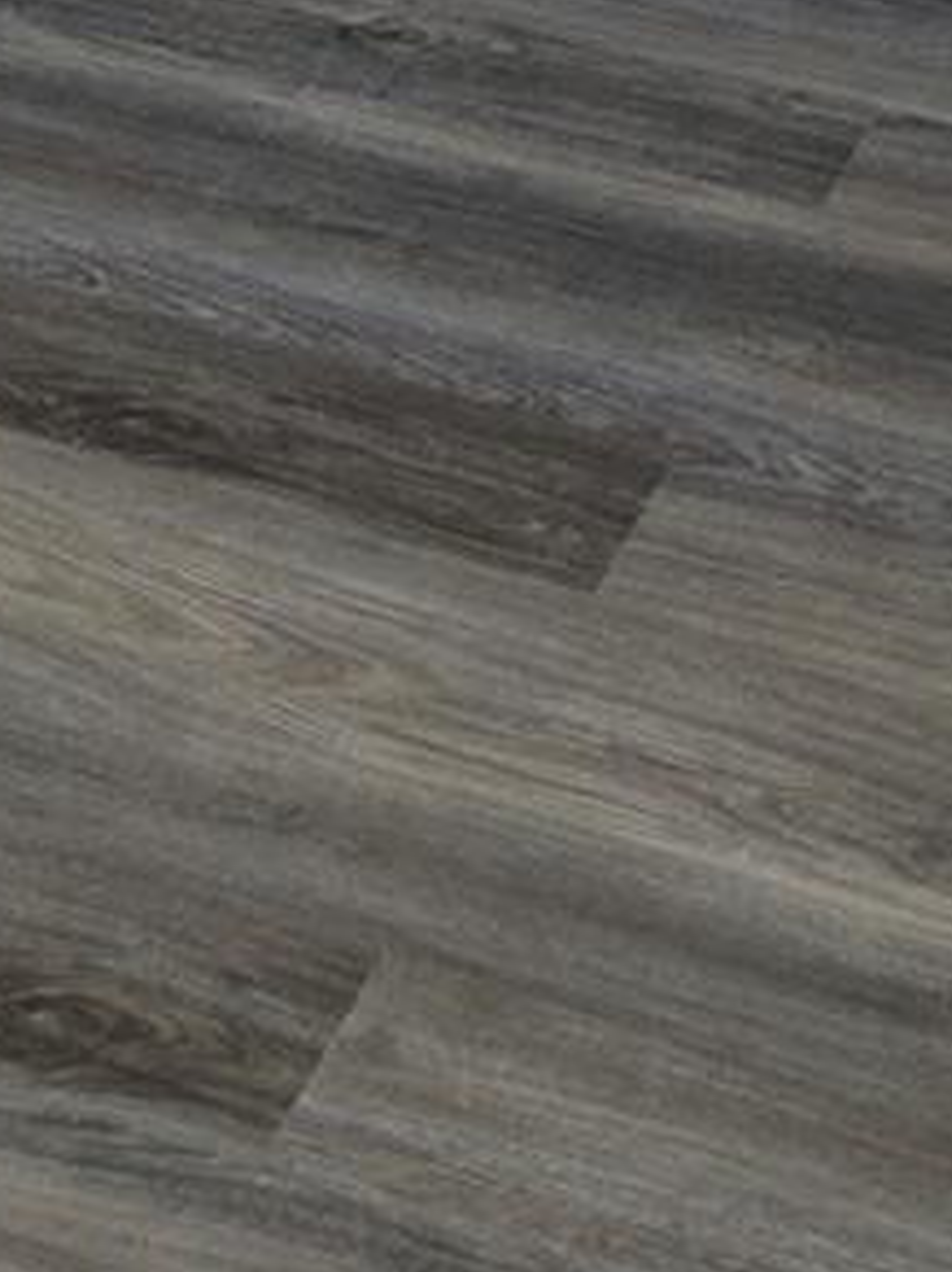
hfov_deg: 15.5
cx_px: 716
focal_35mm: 95
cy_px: -1189
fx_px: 3486
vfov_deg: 16.4
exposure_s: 1/120
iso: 40
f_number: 1.8
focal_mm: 5.4
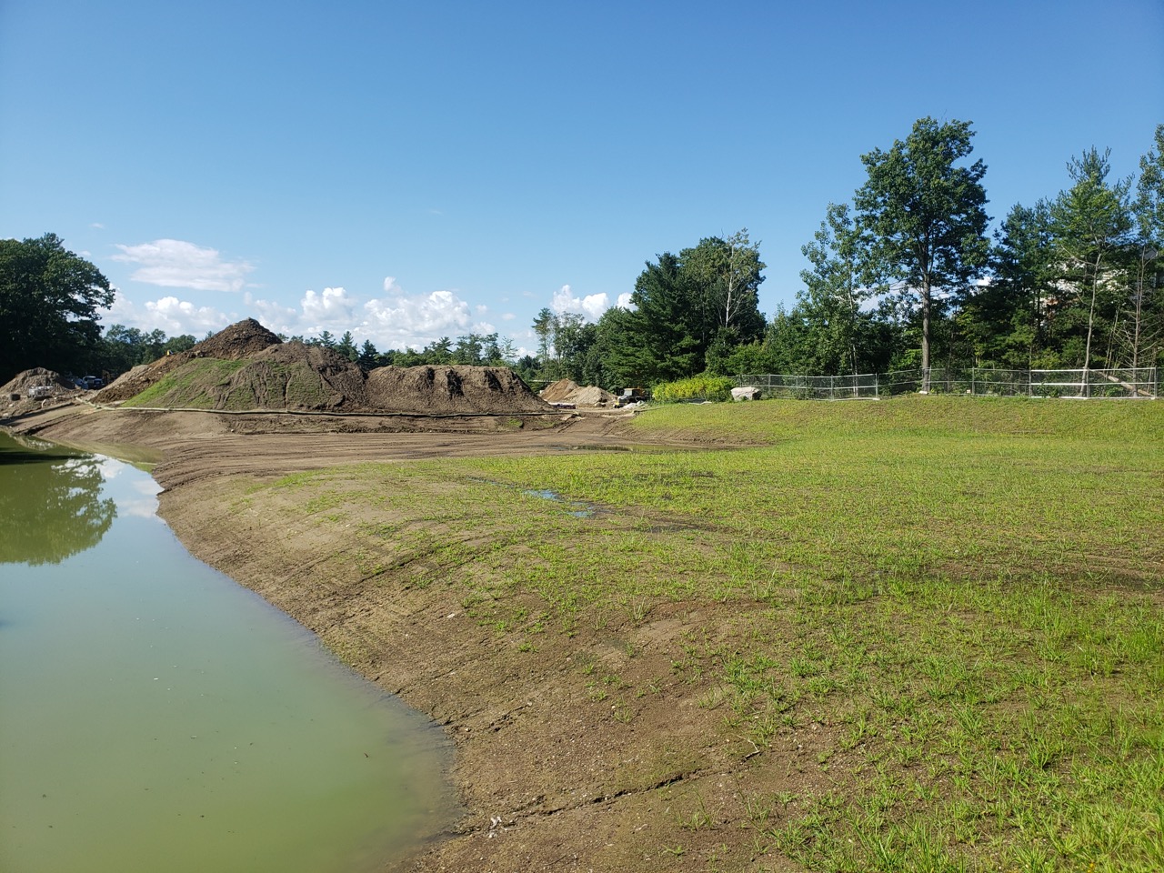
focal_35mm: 26
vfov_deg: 53.1
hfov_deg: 67.3
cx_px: 582
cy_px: 436
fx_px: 874
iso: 50
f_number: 2.4
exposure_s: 1/1127
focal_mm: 4.3
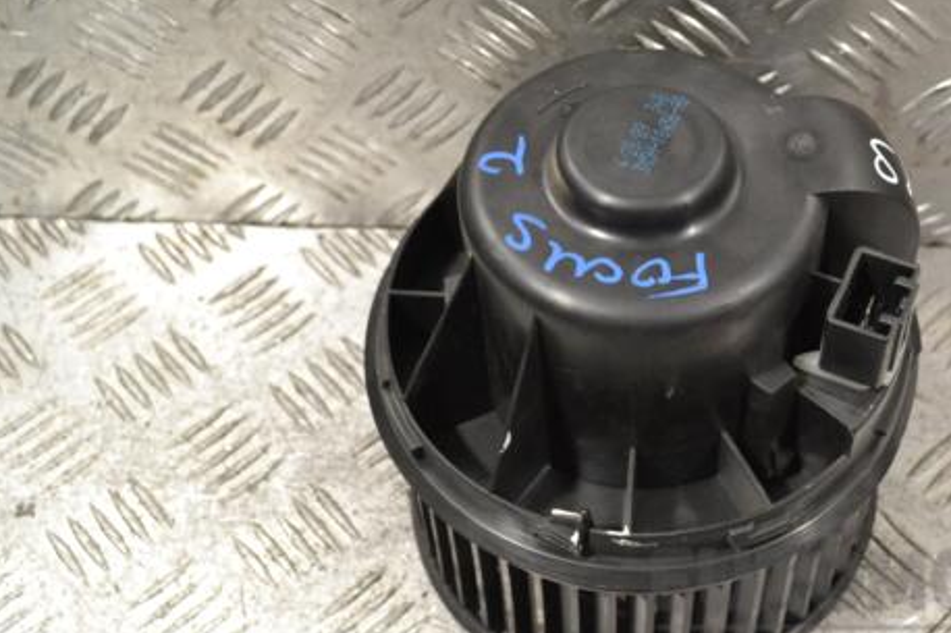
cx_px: 613
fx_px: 1452
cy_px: 303
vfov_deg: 24.6
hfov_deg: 36.0
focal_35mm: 55
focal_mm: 28
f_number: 7.1
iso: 3200
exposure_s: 1/200
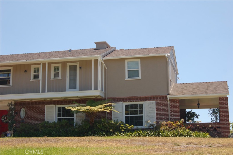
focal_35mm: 60
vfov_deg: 22.6
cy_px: 78
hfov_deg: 33.4
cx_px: 116
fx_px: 388
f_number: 6.3
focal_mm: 40
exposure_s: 1/500
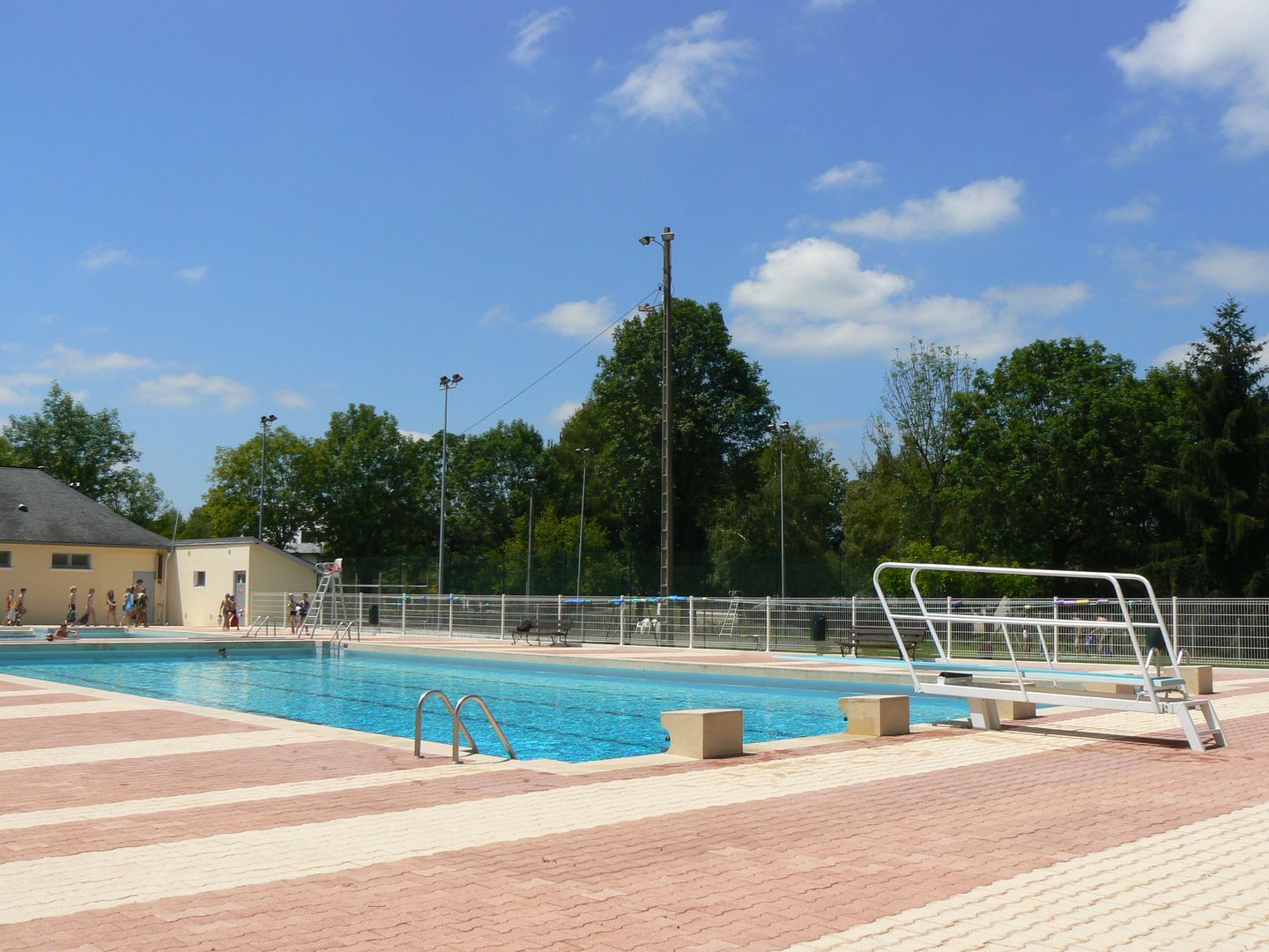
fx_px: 1320
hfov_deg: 51.4
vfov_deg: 39.7
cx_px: 634
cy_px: 476
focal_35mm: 36
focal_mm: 6
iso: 80
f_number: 8
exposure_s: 1/400
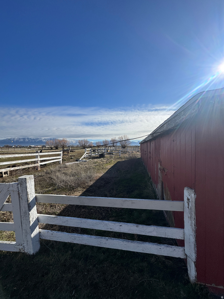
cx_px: 112
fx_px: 121
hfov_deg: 85.7
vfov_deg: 102.1
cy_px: 150
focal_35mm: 14
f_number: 2.2
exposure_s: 1/3390
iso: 50
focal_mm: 2.22
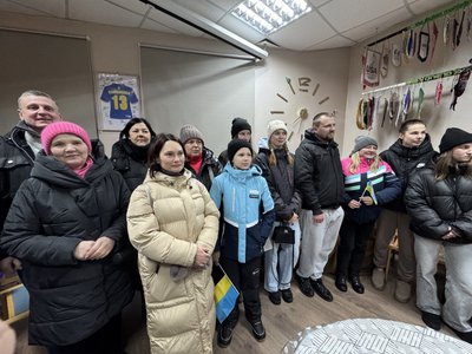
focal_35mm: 14
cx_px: 236
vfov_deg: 85.7
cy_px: 177
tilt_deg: -8.8
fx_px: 191
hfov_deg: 102.1
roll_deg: -0.2
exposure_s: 1/50
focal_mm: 2.22
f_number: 2.2
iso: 400
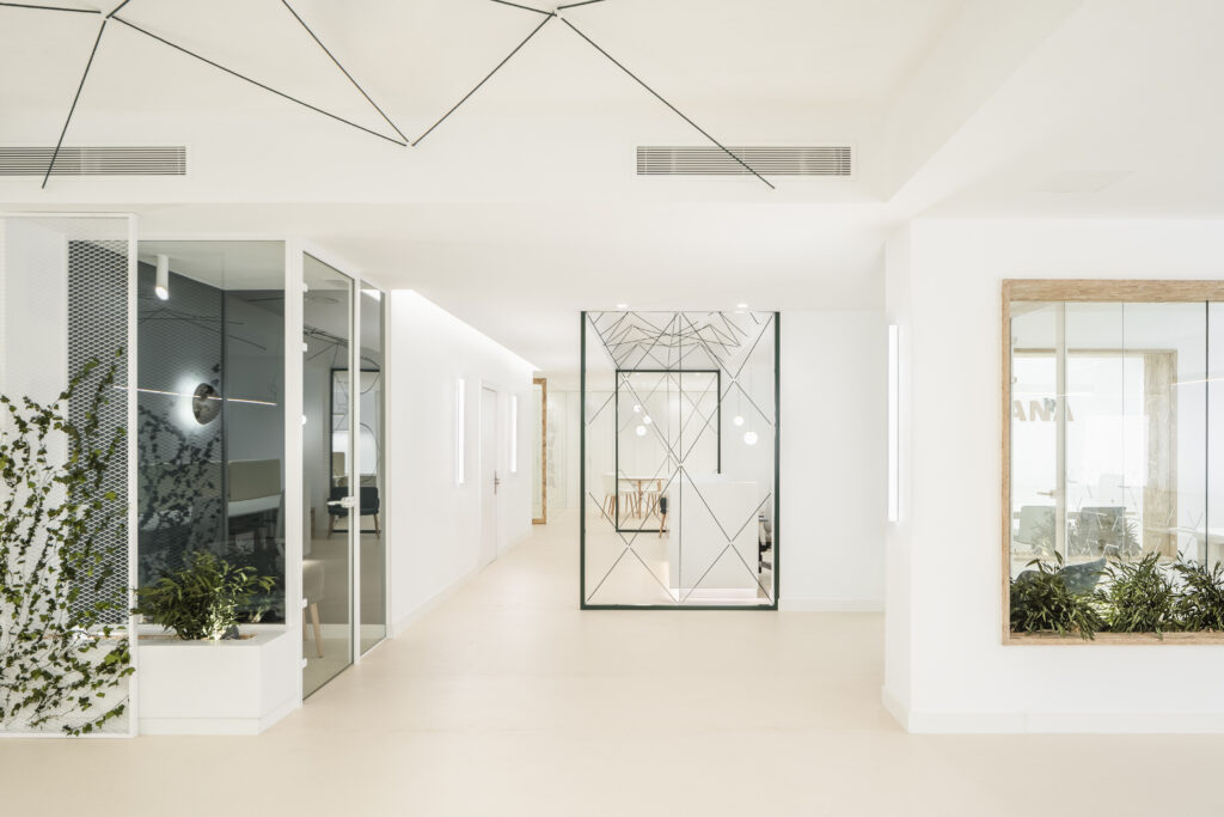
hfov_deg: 73.7
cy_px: 408
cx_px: 612
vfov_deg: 53.1
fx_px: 816
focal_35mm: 24
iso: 200
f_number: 11
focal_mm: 24
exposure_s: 1/50
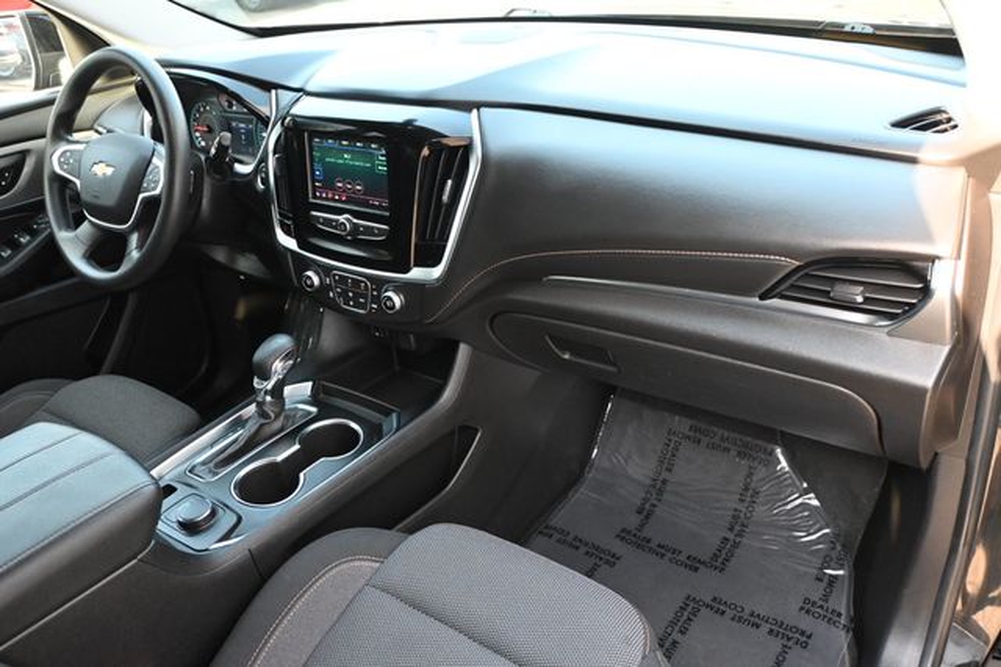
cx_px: 500
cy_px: 334
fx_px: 813
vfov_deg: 44.6
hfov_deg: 63.2
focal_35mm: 29
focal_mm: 19.5
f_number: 3.8
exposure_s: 1/125
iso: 1600
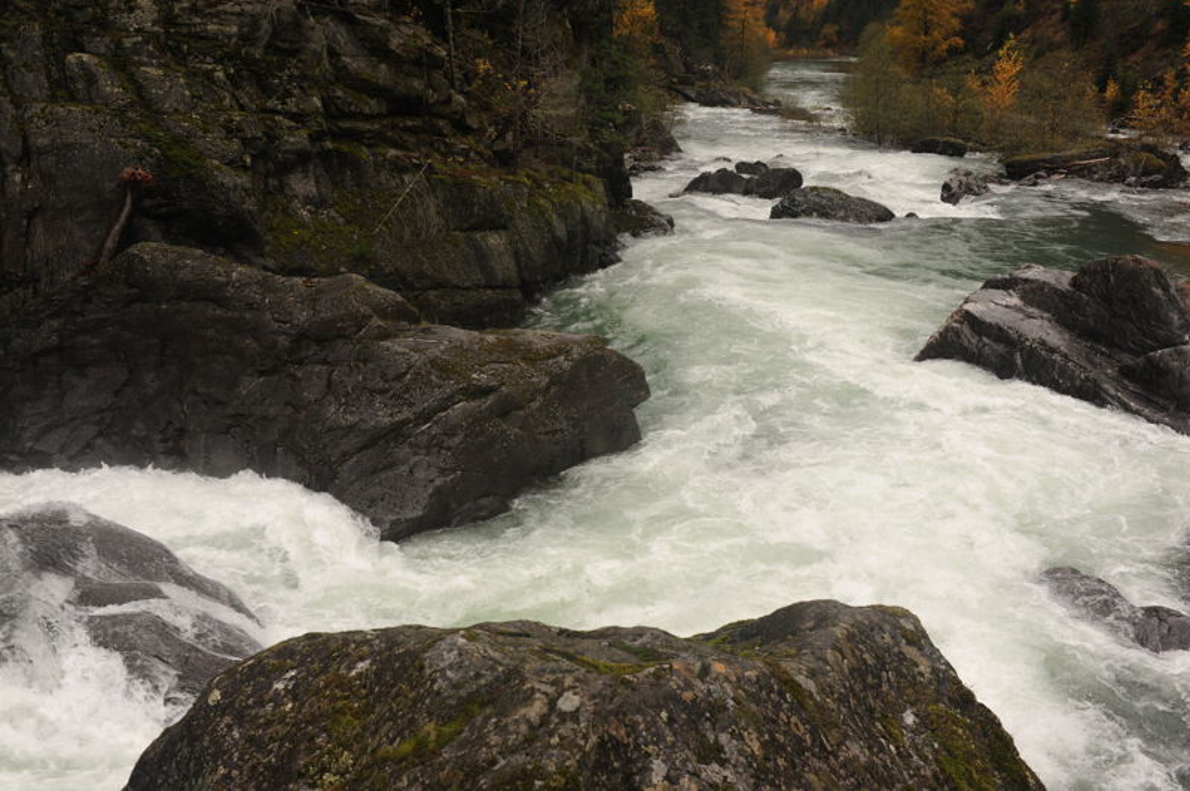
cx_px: 595
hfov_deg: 54.5
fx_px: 1156
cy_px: 396
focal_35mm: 35
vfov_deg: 37.8
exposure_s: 1/125
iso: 250
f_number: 7.1
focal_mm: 35
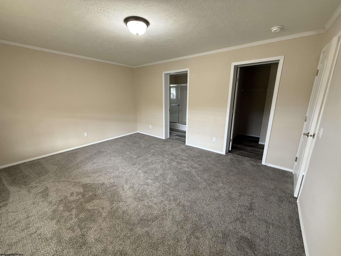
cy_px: 128
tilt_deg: -13.0
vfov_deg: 85.7
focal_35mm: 14
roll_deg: -0.7
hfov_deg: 102.1
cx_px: 170
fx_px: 138
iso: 320
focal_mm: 2.22
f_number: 2.2
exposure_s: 1/60
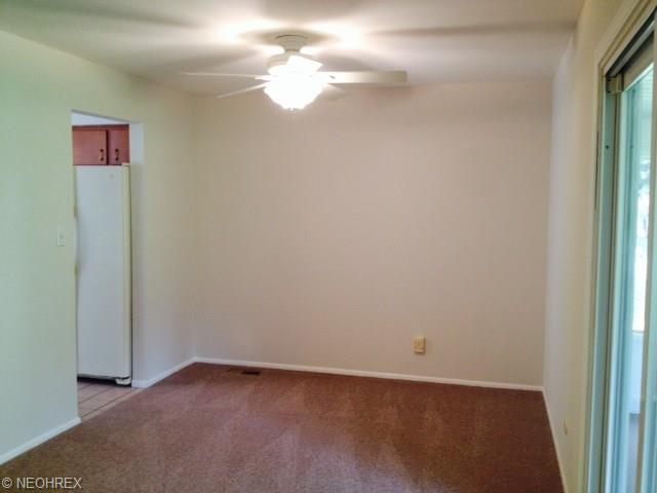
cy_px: 246
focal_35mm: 35
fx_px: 664
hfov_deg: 52.6
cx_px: 328
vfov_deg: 40.7
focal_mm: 4.28
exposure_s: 1/20
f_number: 2.4
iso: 80
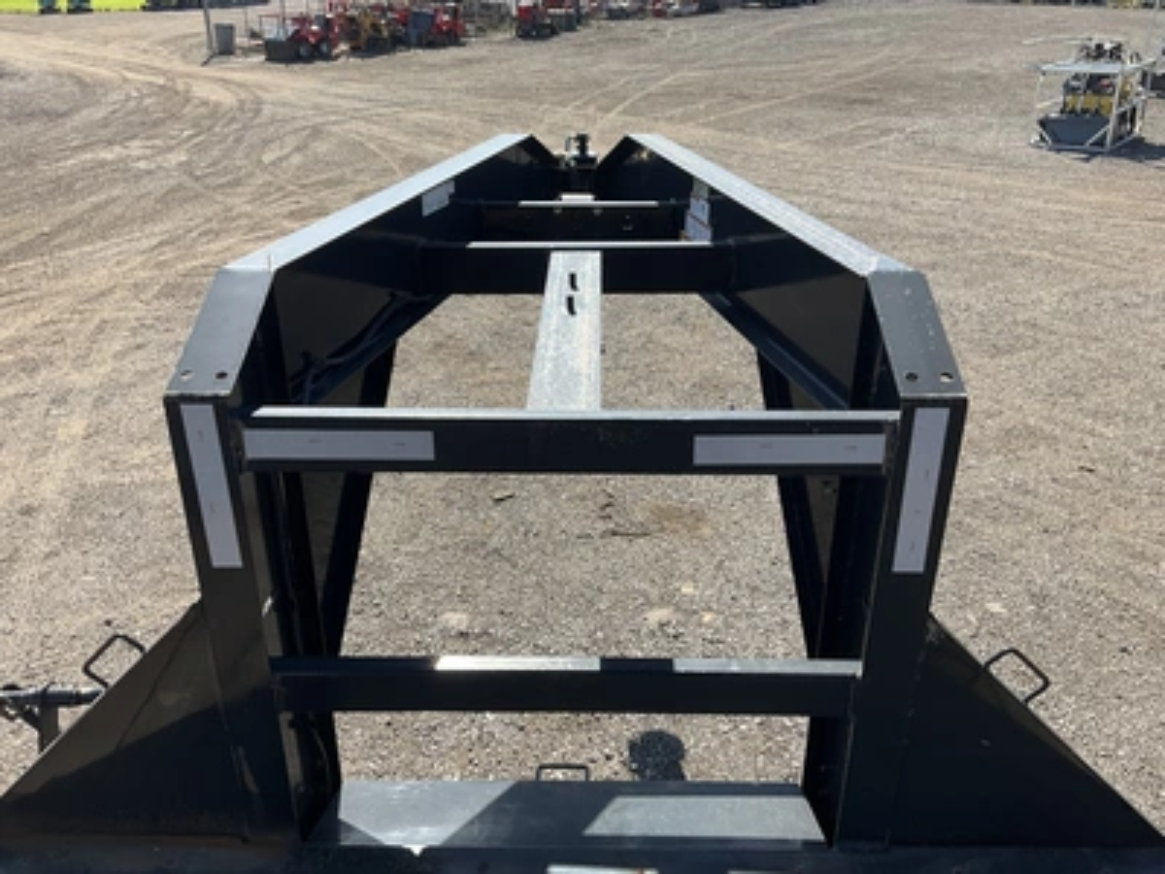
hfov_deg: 61.7
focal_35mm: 29
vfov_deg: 48.2
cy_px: 437
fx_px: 976
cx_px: 582
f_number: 1.8
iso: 25
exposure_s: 1/929
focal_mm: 3
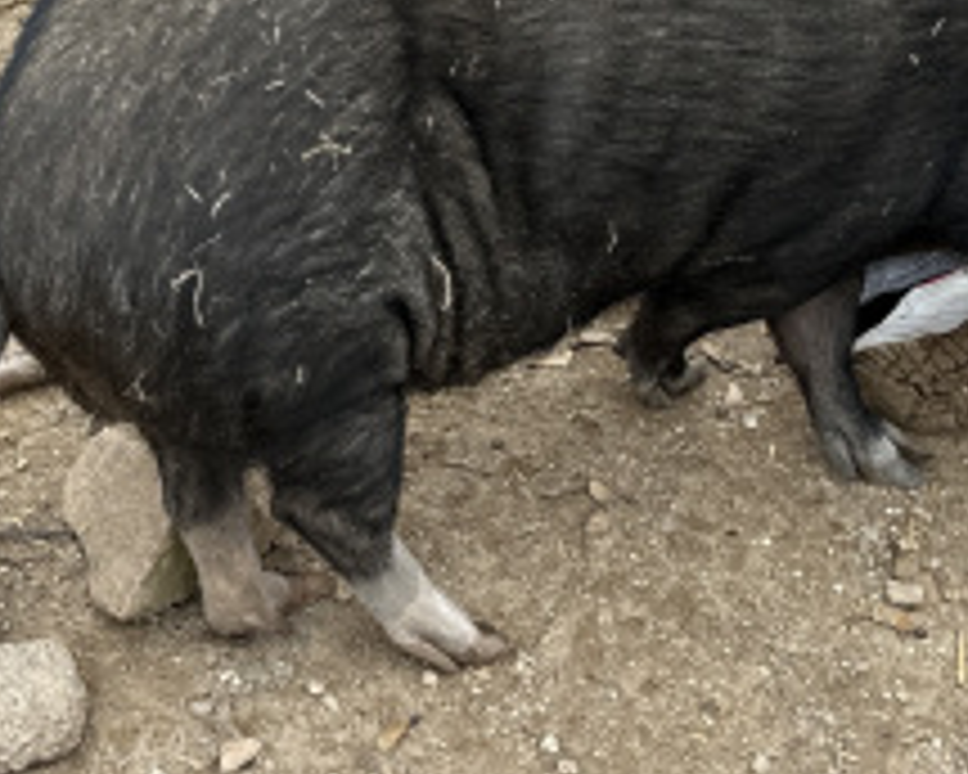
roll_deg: +1.1
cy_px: -36
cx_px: 302
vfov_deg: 17.2
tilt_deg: -23.5
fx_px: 2492
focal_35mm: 87
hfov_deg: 21.9
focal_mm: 6.86
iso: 80
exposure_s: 1/910
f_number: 1.78
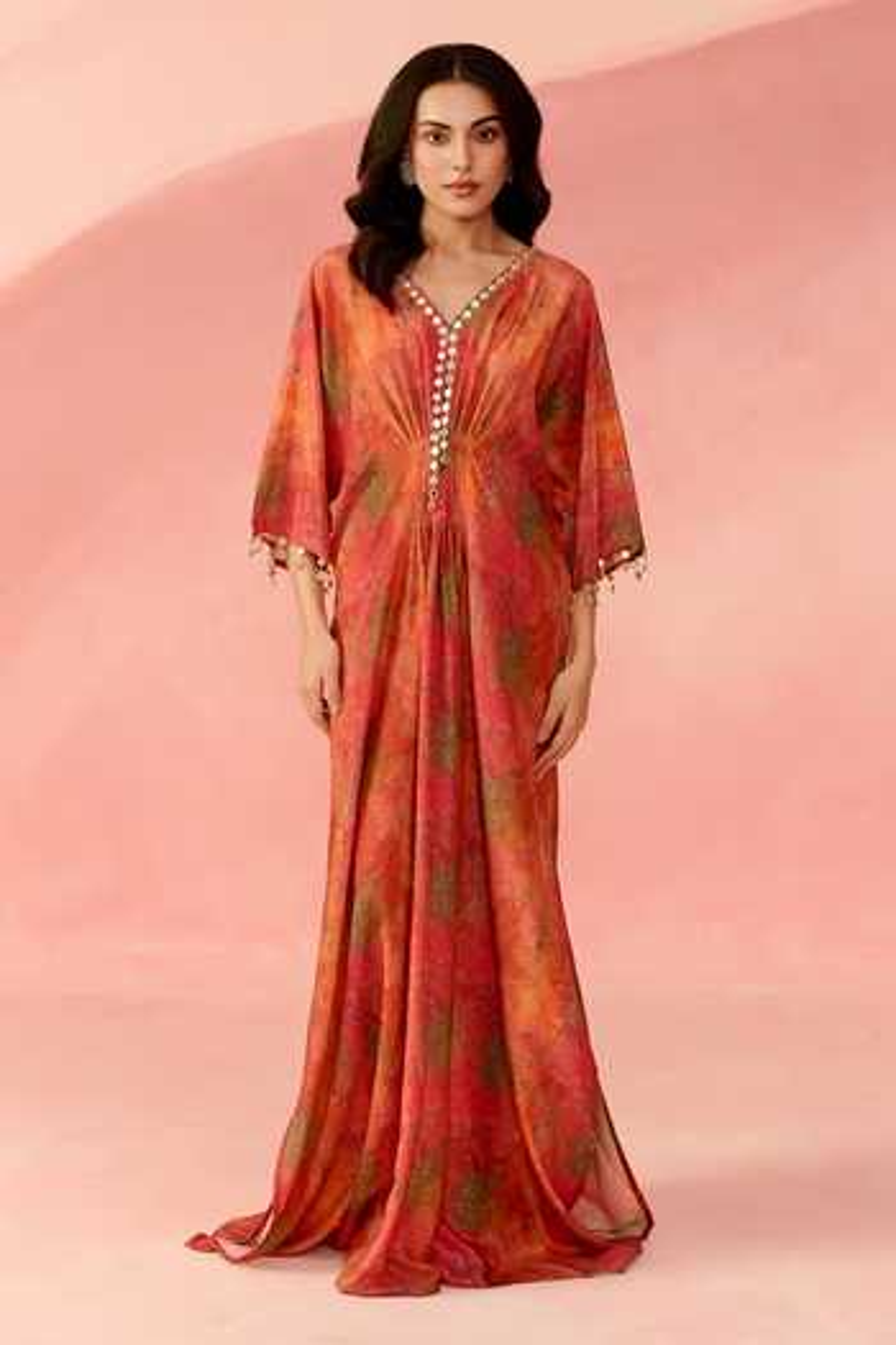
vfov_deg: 45.4
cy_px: 672
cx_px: 448
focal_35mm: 43
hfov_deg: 31.2
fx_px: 1605
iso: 250
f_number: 3.5
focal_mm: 43
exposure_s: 1/160
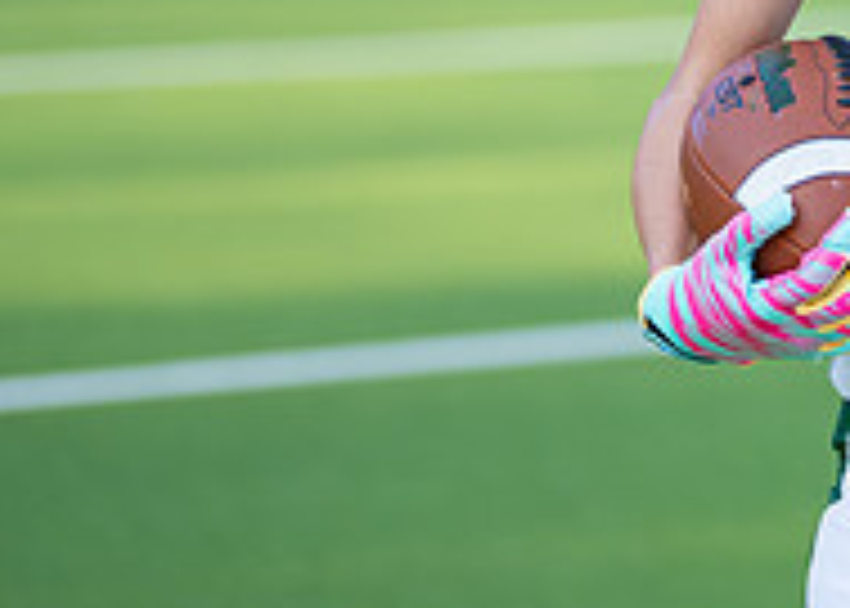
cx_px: 1160
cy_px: -75
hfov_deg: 10.2
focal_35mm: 193
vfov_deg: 7.4
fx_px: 4659
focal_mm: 50
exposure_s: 1/2500
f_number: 1.2
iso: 100
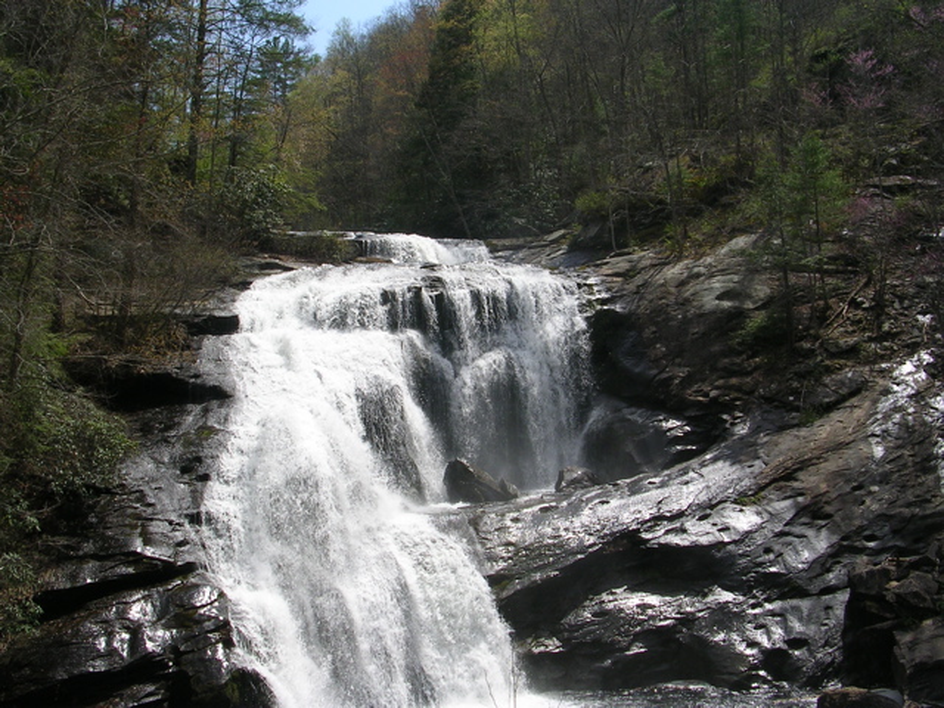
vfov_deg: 37.7
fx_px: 1036
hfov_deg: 49.0
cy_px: 354
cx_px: 472
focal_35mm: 38
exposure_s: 1/366
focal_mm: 5.8
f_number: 5.6
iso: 50
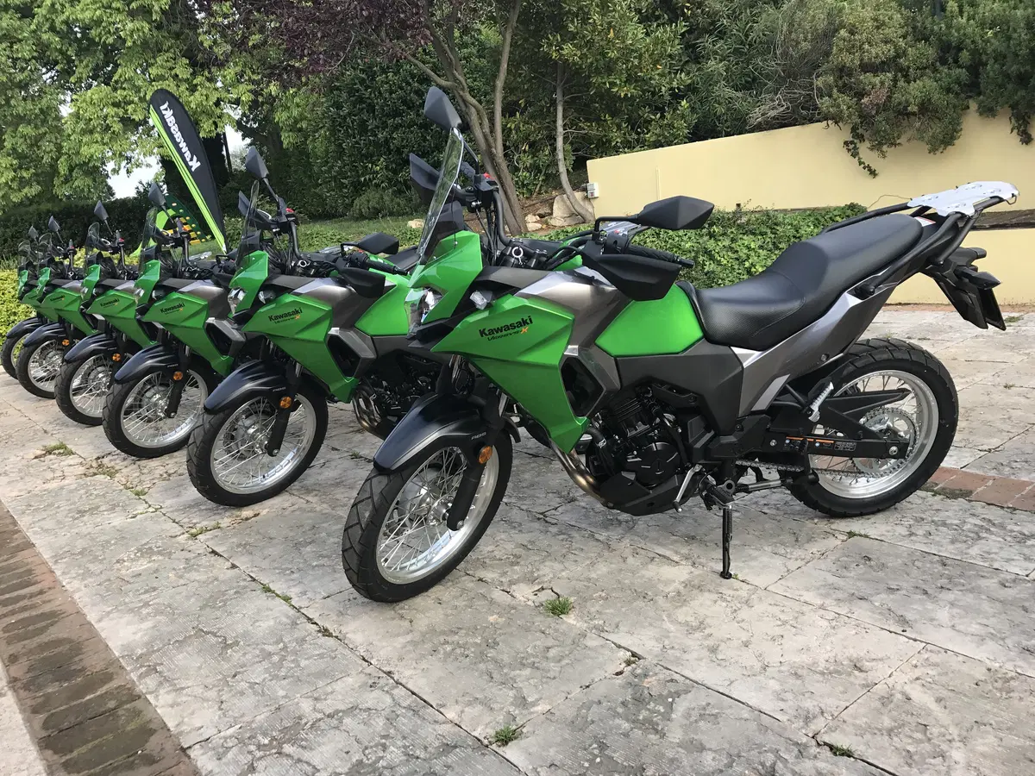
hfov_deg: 63.4
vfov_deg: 49.7
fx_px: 837
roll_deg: +6.9
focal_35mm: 28
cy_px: 388
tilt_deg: -10.7
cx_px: 518
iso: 20
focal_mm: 3.99
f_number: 1.8
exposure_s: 1/463
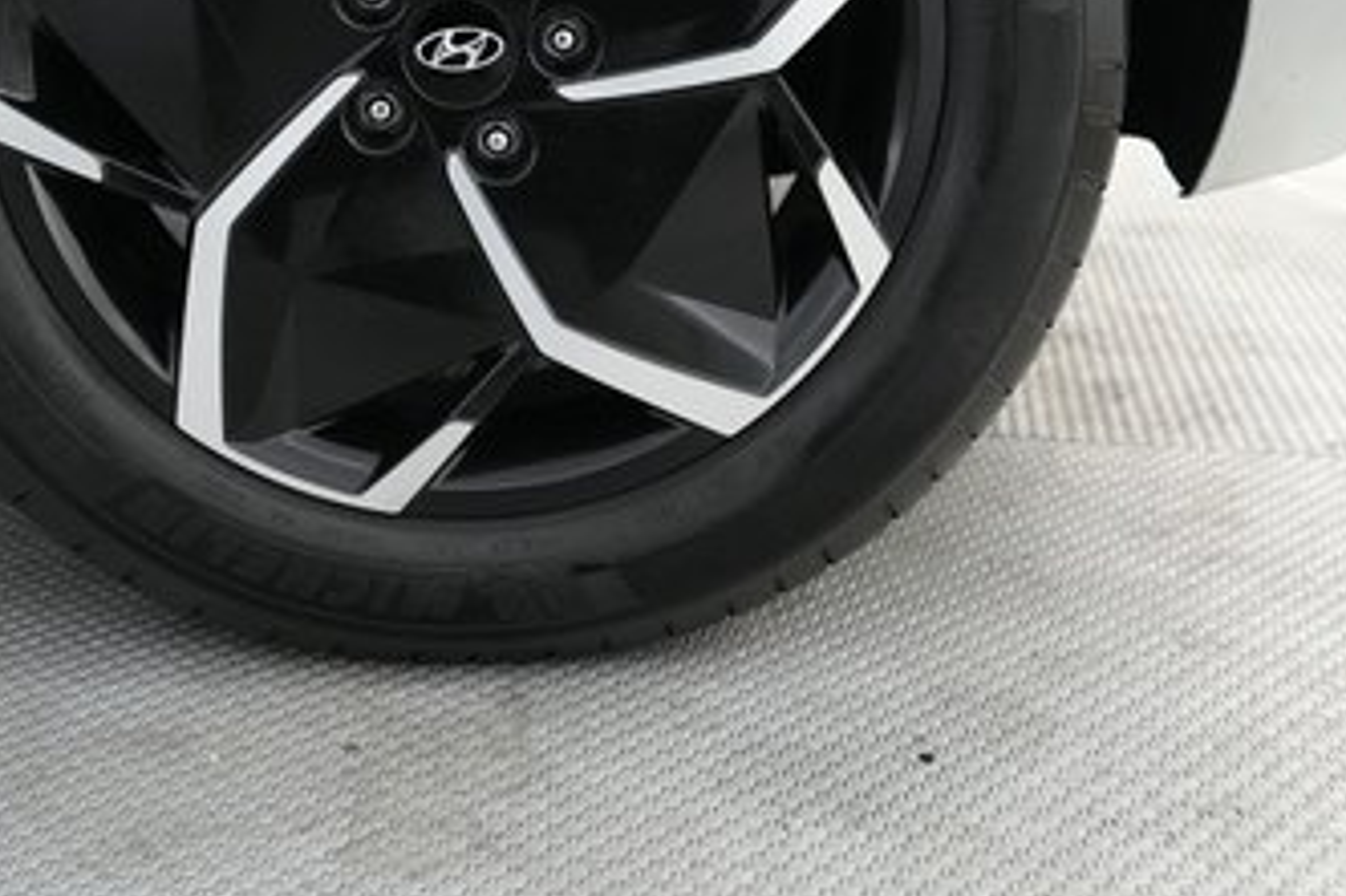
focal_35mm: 54
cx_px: 466
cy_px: 57
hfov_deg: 36.6
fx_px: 2018
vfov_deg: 24.2
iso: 5000
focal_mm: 28
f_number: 2.8
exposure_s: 1/160
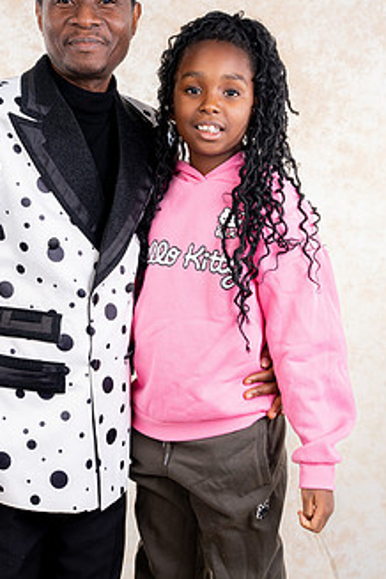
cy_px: 259
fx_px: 1061
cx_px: 135
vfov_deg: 30.5
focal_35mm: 66
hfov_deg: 20.6
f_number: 10
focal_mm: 48
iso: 125
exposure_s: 1/200
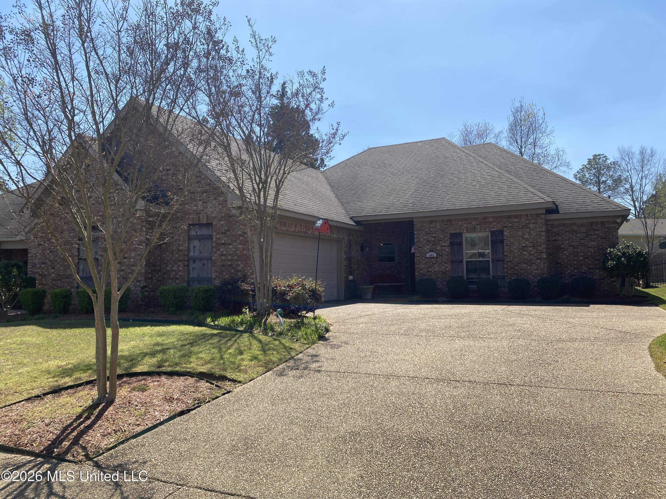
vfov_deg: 53.1
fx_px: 500
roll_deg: +0.6
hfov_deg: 67.3
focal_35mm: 26
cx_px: 333
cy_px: 250
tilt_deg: +0.3
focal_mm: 4.25
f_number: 1.8
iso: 32
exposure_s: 1/2817
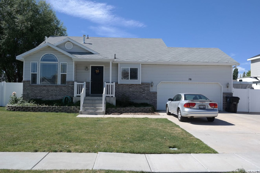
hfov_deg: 61.9
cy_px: 86
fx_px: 217
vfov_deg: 43.6
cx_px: 130
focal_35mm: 30
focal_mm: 20
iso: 100
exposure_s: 1/180
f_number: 6.3
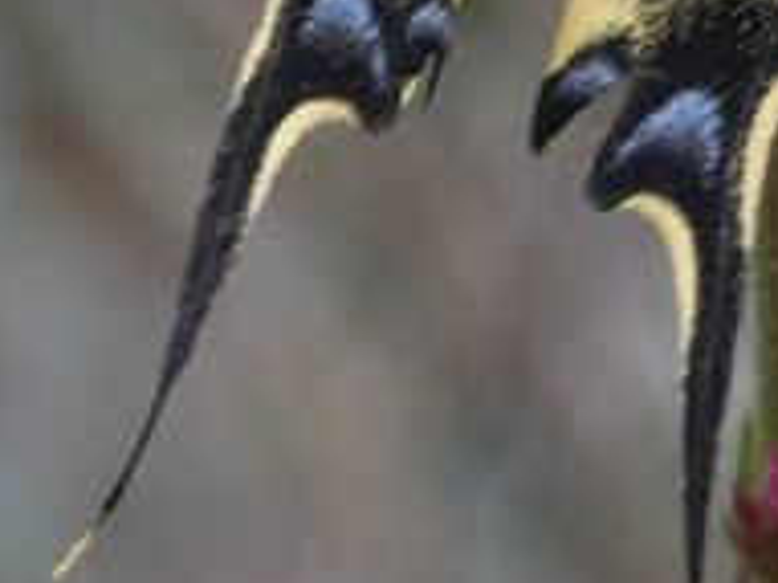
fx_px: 25943
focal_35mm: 1155
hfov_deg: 1.7
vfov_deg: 1.3
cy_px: -473
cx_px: 682
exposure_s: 1/80
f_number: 5.5
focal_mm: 46.2
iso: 80
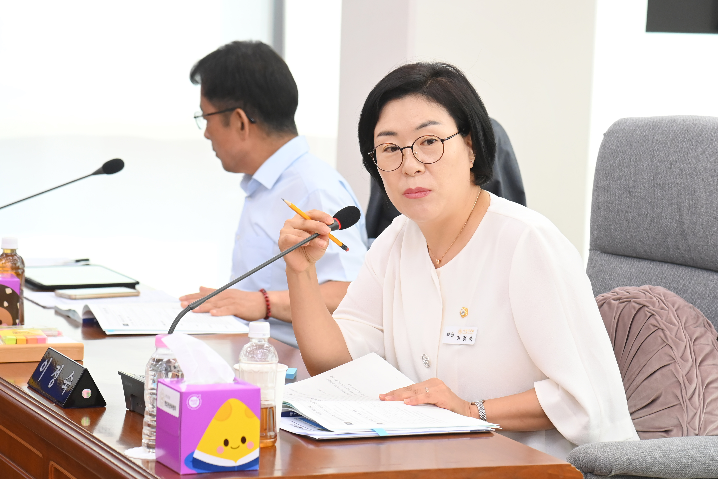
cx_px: 359
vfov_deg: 11.4
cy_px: 240
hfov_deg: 17.1
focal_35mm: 120
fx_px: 2393
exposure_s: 1/250
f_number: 6.3
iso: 2500
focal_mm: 120
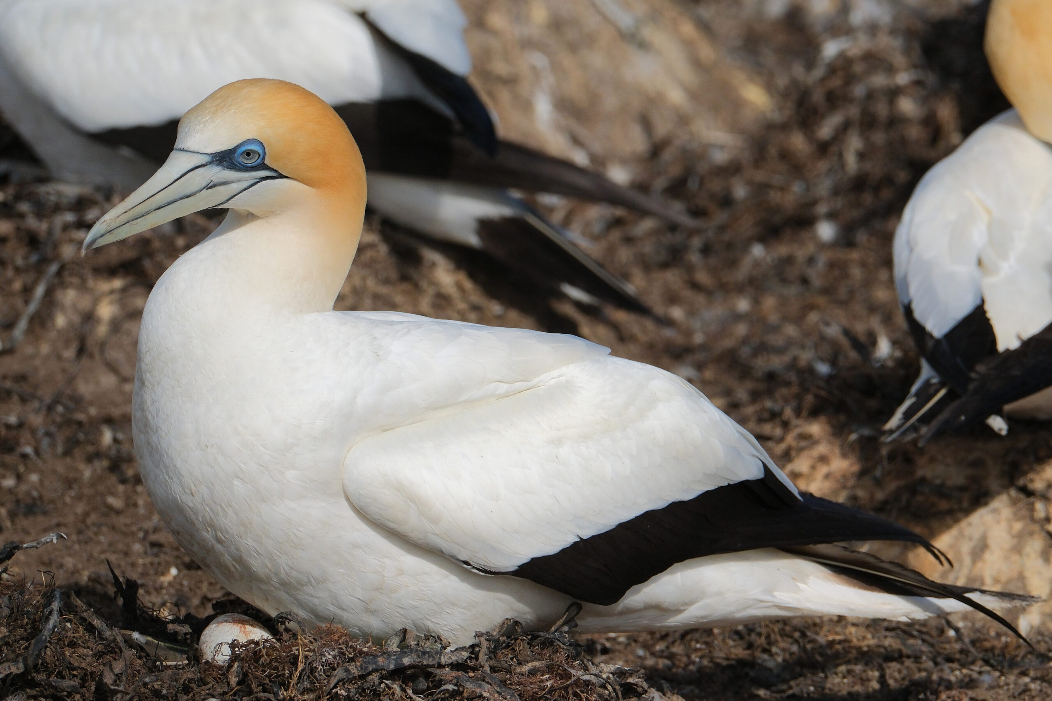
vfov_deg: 3.3
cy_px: 350
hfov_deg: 4.9
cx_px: 526
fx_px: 12302
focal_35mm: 421
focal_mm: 280.4
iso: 640
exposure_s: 1/6000
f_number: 5.6
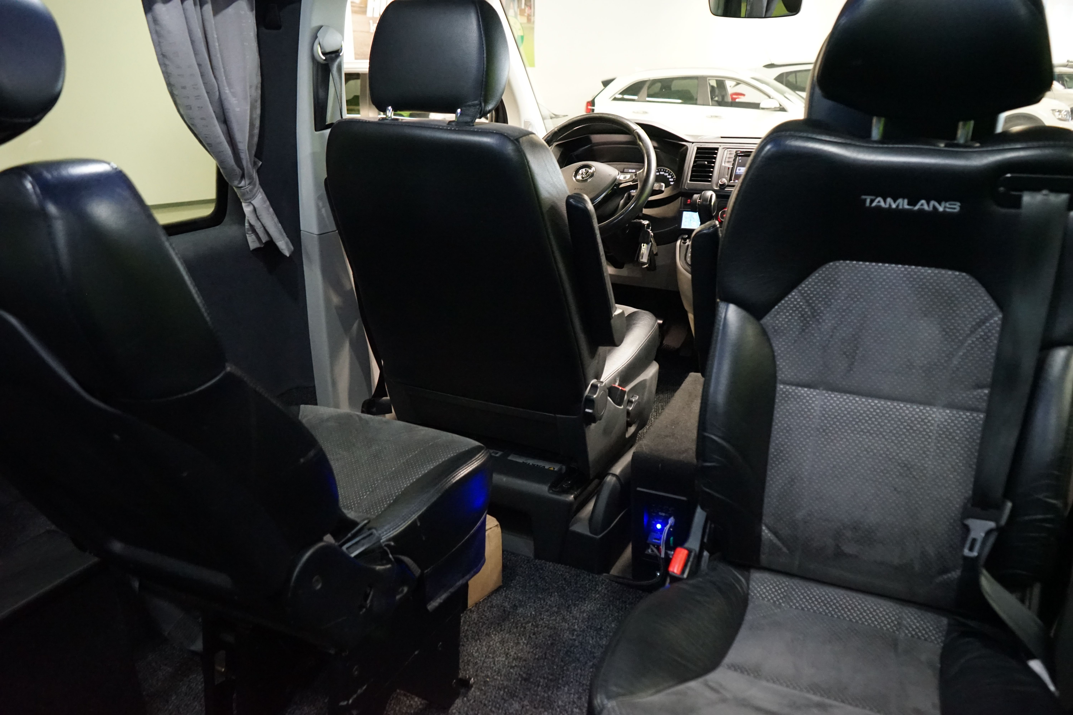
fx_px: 834
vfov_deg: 46.4
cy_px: 358
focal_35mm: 28
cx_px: 536
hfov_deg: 65.5
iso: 6400
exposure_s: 1/50
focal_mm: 28
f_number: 5
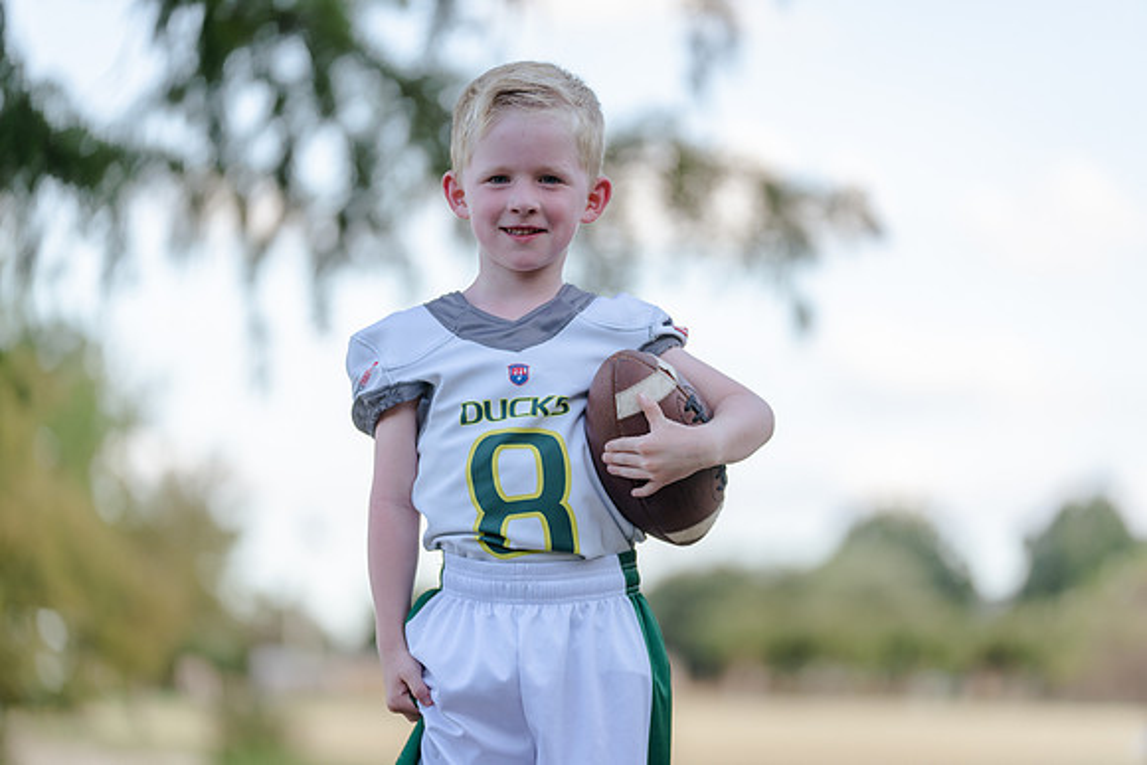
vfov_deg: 9.3
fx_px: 4716
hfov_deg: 13.9
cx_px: 574
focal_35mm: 148
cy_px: 382
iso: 160
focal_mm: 148
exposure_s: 1/320
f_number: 2.8
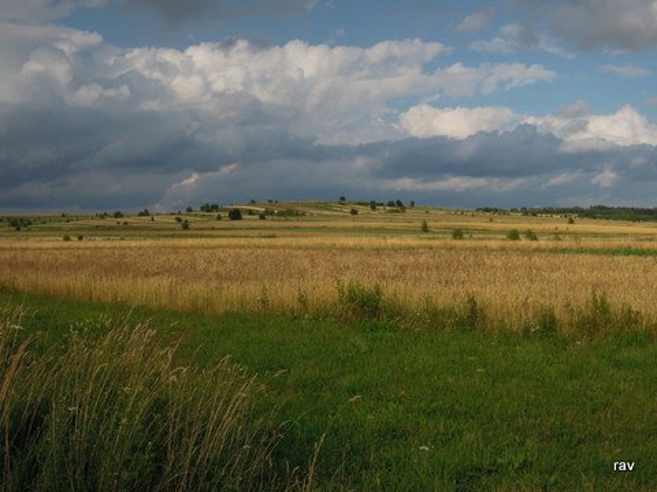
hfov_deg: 42.1
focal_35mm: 45
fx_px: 854
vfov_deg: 32.2
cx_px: 328
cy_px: 246
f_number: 5
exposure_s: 1/1250
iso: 160
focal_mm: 8.1
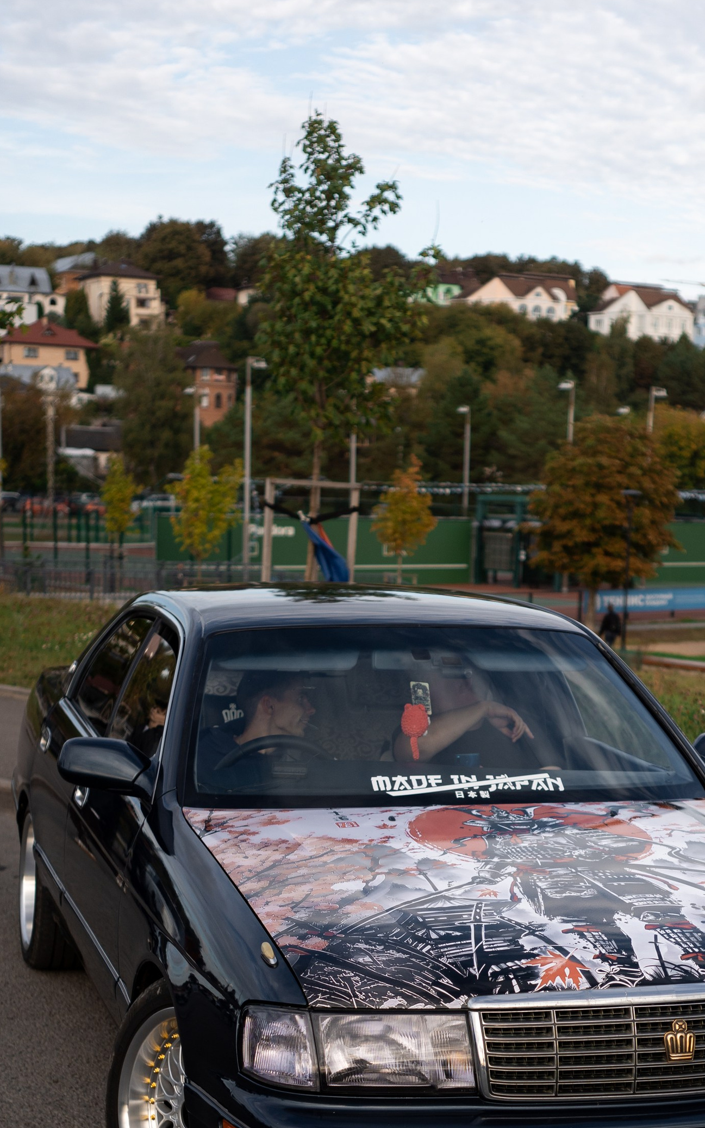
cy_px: 861
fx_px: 2029
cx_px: 496
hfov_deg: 19.6
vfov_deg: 30.5
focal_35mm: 66
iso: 100
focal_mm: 35
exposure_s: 1/1250
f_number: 2.2
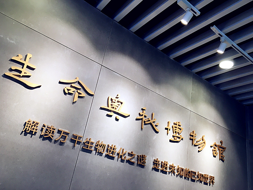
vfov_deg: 48.2
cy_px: 95
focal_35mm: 29
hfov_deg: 61.7
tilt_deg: +22.3
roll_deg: -10.8
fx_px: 212
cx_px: 126
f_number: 2.2
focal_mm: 4.15
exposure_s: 1/33
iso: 40
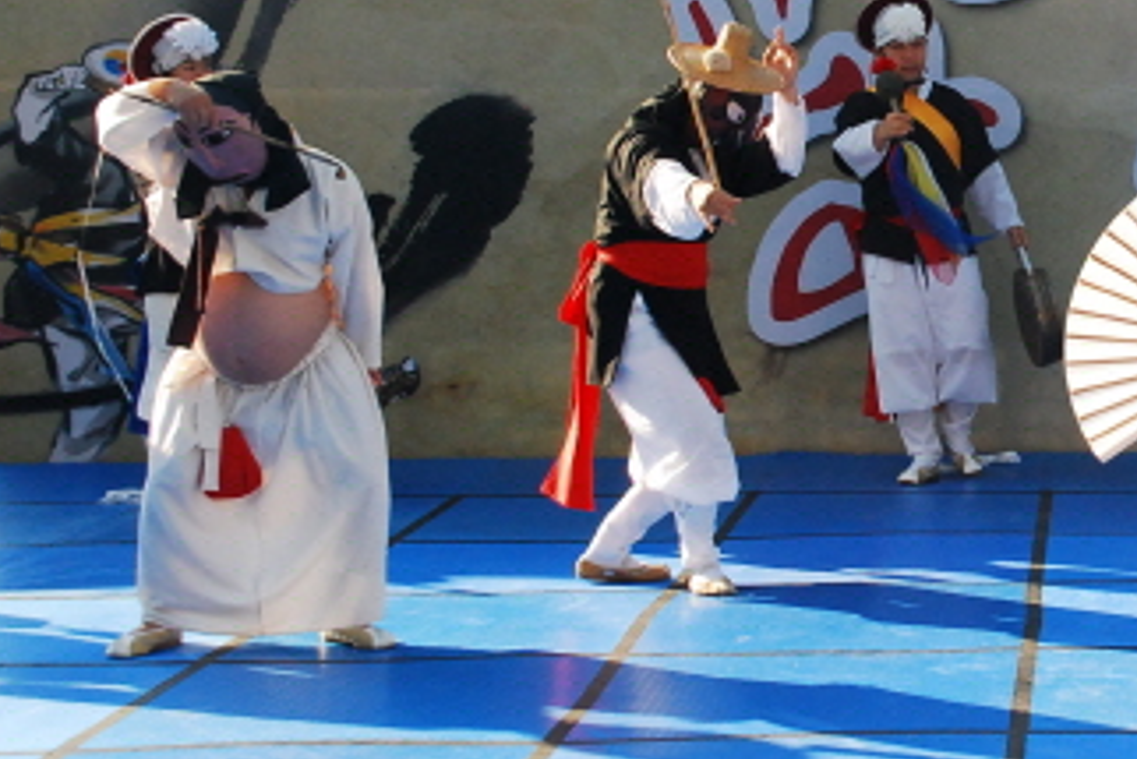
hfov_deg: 19.5
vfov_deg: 13.5
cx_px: 1186
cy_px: 267
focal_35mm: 101
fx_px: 3194
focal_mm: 31
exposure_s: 1/800
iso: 800
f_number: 8
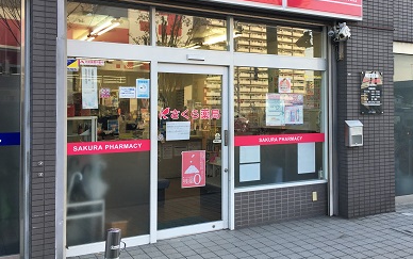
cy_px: 86
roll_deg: +0.0
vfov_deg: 33.3
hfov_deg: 51.3
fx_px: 428
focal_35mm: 38
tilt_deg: +1.7
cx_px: 237
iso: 25
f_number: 2.2
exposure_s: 1/120
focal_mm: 4.15
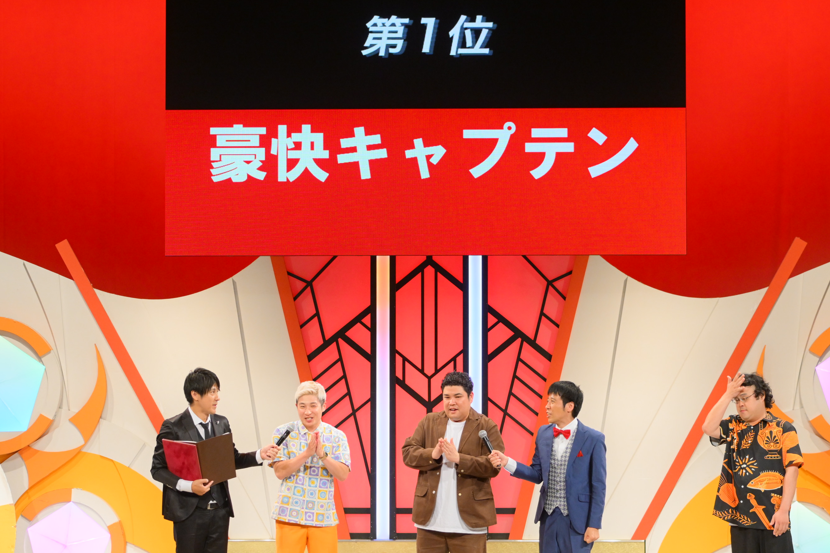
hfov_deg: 16.9
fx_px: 2789
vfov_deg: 11.3
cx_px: 418
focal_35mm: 121
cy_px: 277
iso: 2500
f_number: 5.6
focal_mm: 80
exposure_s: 1/200
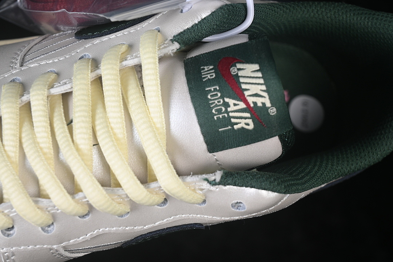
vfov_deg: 18.2
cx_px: 196
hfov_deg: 27.0
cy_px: 131
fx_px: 819
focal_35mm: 75
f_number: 7.1
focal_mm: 50
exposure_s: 1/80
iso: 160
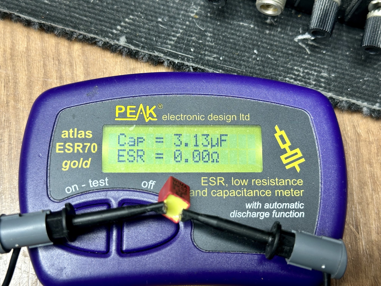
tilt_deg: -75.5
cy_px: 143
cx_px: 190
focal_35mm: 48
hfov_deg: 39.7
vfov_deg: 30.3
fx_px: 528
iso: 80
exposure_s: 1/50
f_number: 1.78
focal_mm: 6.86
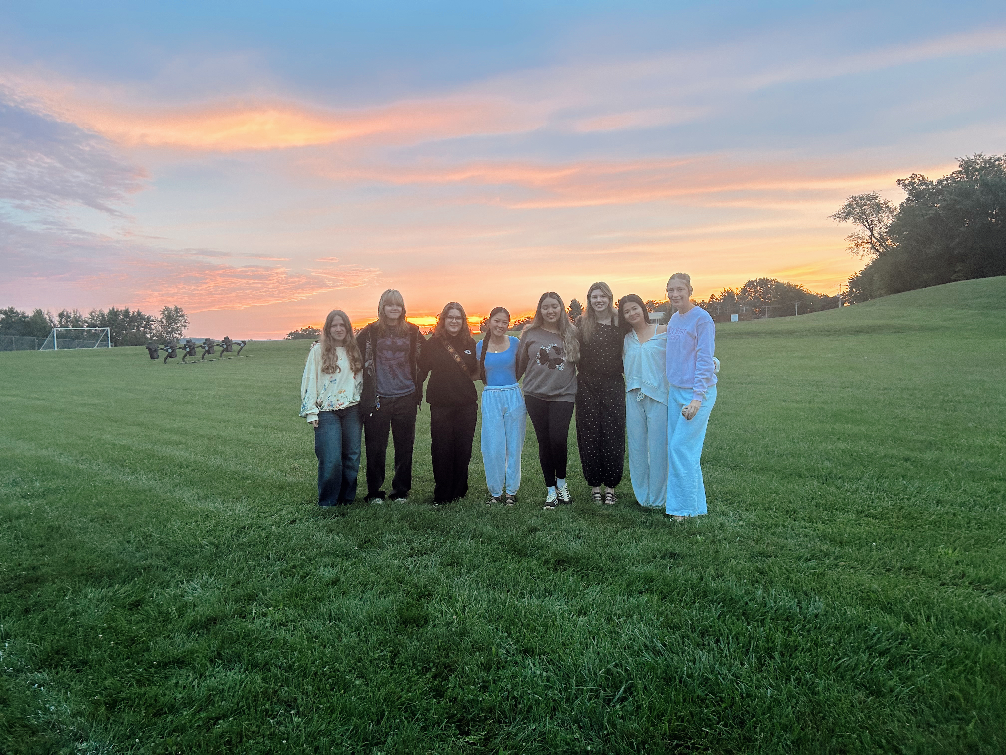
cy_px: 378
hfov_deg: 67.3
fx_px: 756
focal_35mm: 26
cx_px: 503
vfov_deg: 53.1
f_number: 1.5
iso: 125
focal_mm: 5.7
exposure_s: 1/121
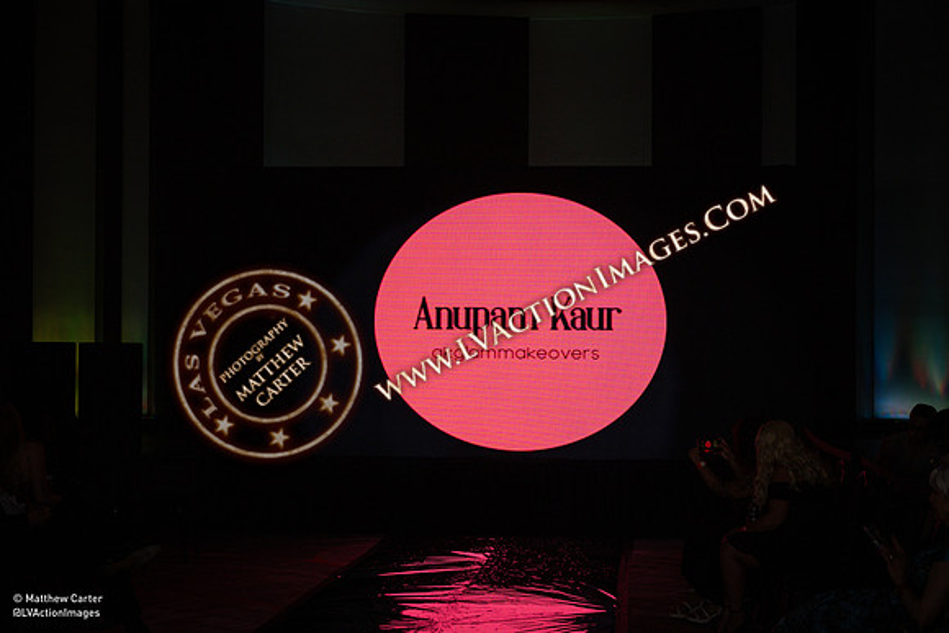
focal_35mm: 70
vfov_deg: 19.5
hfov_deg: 28.8
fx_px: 1846
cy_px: 316
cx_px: 474
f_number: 4.5
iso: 500
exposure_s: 1/320
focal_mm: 70
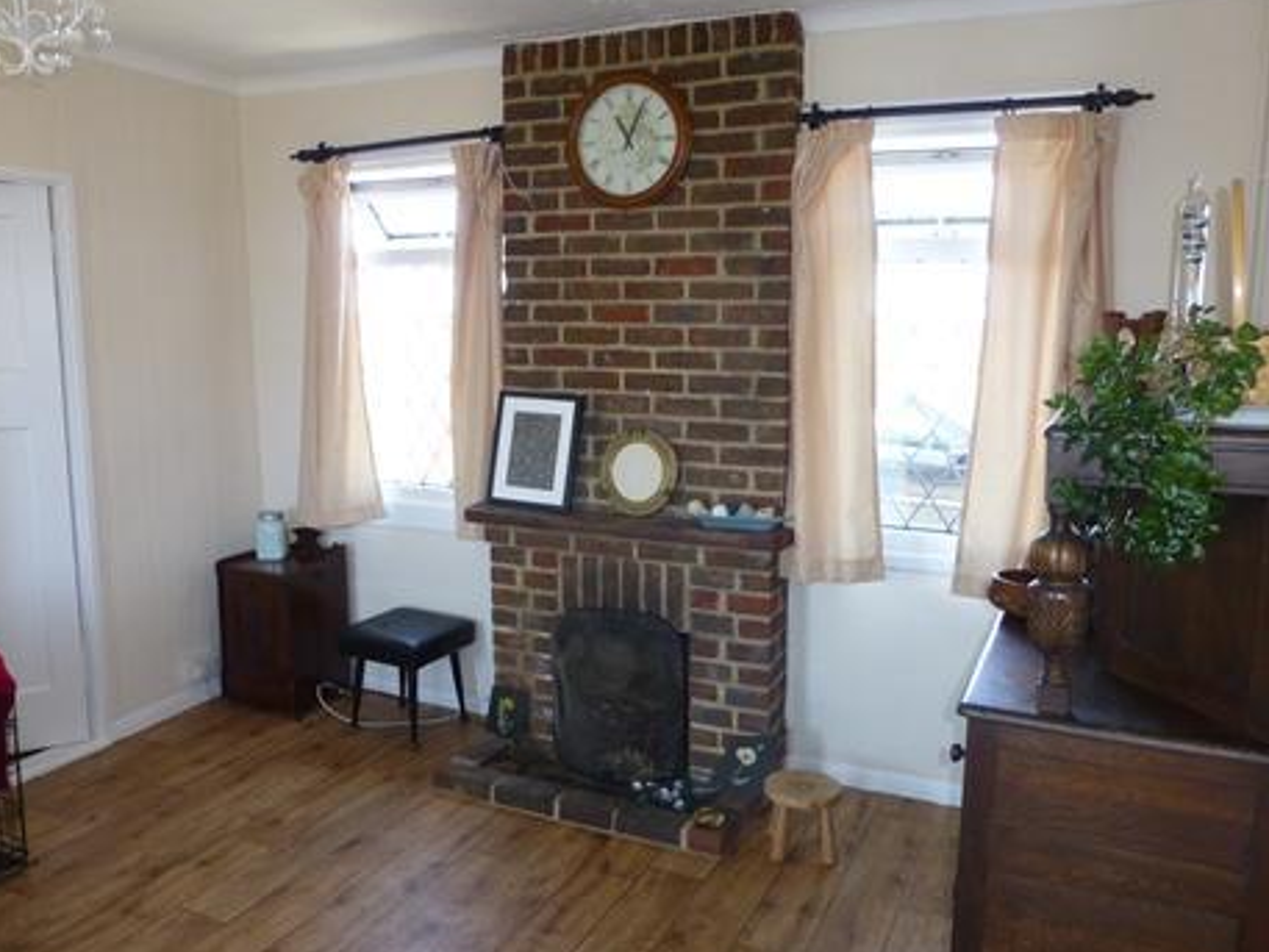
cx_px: 590
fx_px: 1027
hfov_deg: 63.4
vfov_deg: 49.8
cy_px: 475
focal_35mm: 28
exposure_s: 1/60
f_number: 3.3
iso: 250
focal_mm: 4.3
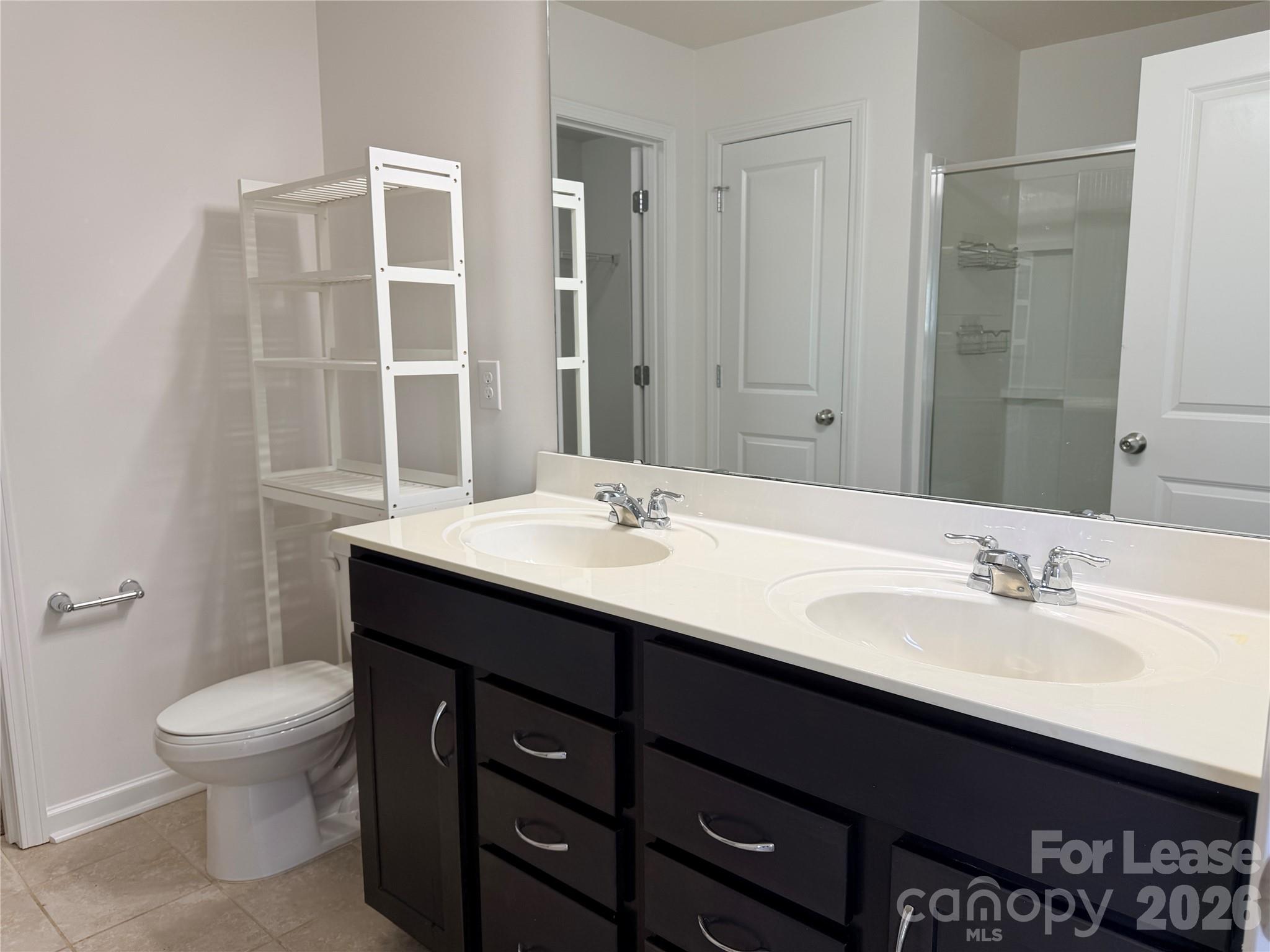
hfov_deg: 71.6
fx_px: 881
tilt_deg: -10.5
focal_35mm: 24
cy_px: 476
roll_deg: +0.2
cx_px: 635
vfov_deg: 56.8
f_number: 1.78
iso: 80
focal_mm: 6.76
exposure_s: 1/120
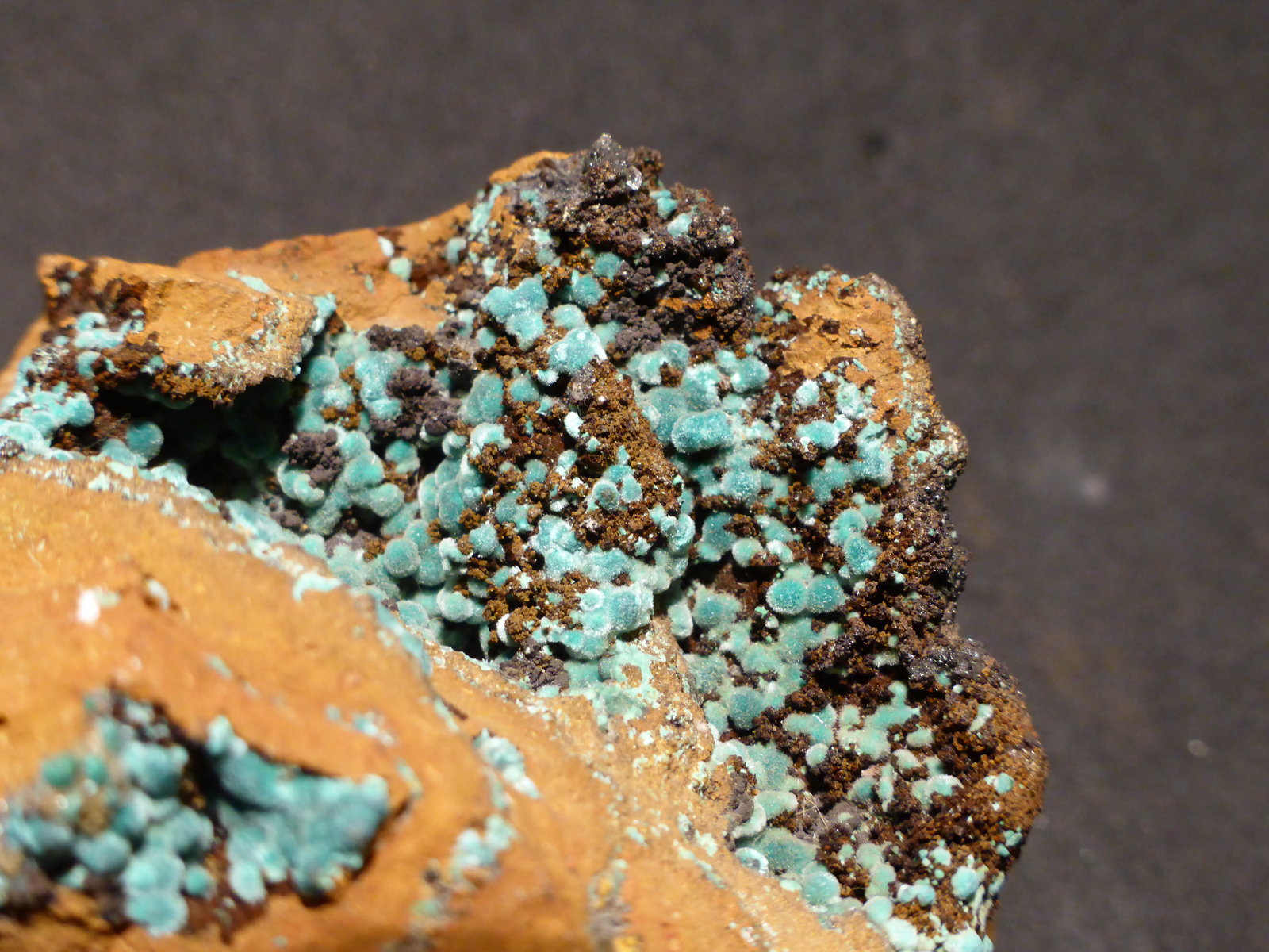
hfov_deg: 33.8
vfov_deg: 25.7
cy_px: 476
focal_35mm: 57
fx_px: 2090
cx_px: 634
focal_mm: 9.7
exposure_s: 1/13
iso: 400
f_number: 4.6
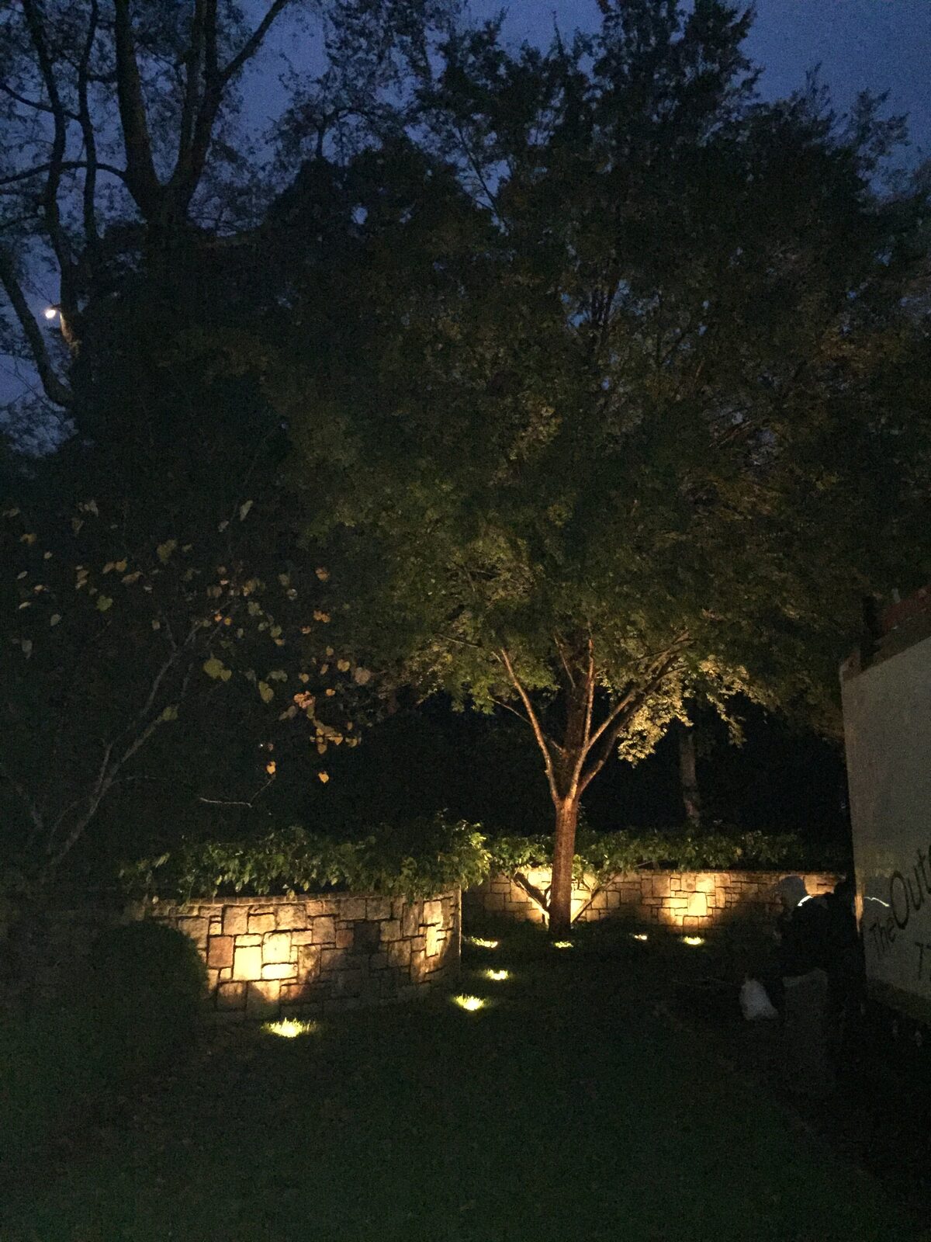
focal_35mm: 29
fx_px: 1040
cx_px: 466
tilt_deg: +12.6
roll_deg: -0.6
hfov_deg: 48.2
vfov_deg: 61.7
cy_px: 621
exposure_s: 1/16
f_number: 2.2
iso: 2000
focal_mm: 4.15
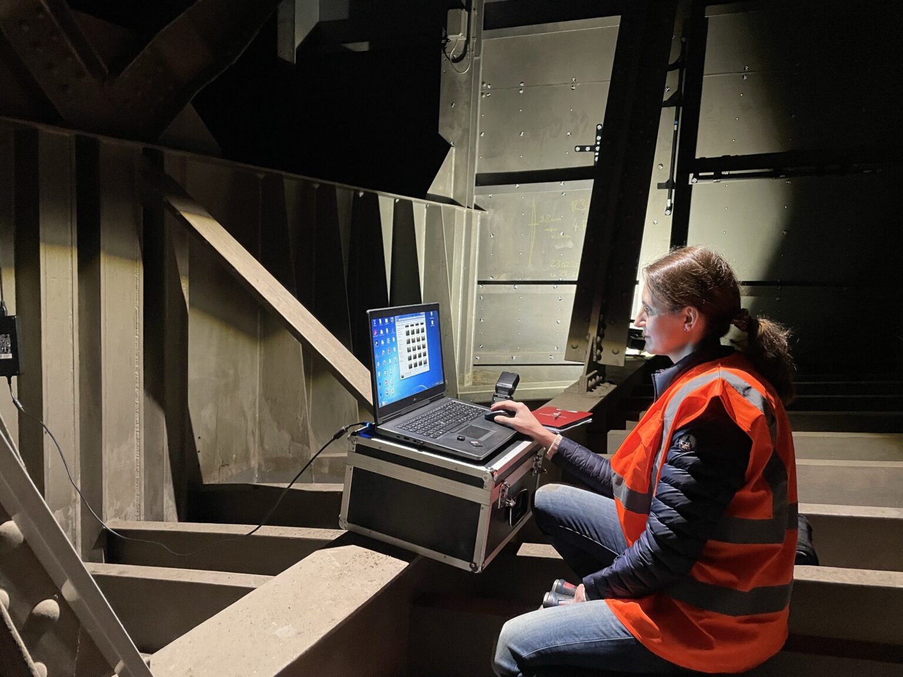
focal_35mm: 26
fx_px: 678
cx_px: 452
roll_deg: -2.6
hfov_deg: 67.3
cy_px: 338
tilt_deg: -7.0
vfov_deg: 53.1
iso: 640
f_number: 1.6
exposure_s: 1/31
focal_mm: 4.2
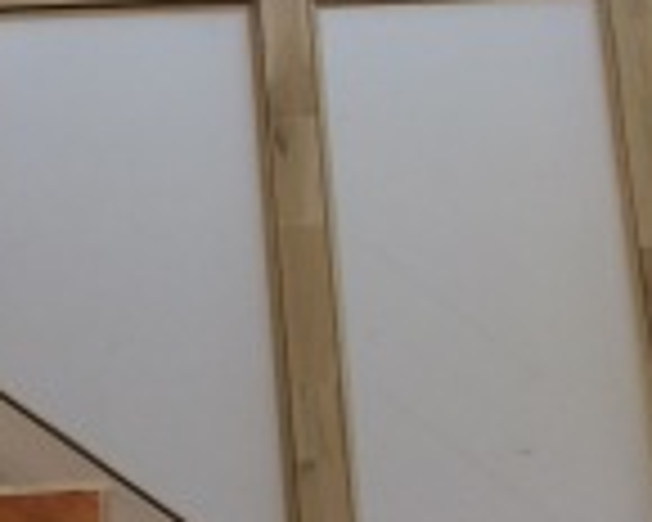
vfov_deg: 13.0
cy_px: -14
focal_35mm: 117
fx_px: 2258
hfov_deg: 16.3
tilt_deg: +17.3
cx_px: 153
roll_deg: +3.2
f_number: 2.2
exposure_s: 1/30
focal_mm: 4.15
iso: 64
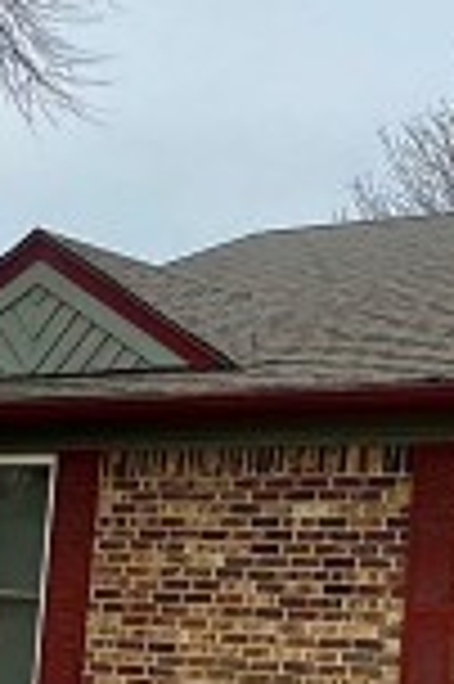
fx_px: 1725
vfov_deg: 22.1
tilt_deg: +3.9
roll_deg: -3.4
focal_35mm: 91
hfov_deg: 14.1
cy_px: 536
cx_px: 661
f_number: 1.8
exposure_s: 1/1155
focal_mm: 1.57
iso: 32
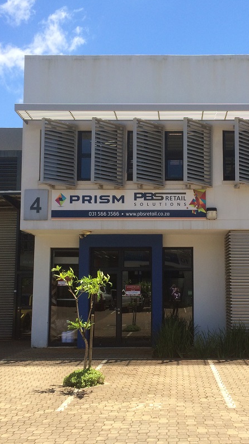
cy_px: 221
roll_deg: -0.6
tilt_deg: +5.6
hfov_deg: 27.5
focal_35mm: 43
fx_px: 505
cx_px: 171
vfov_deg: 47.4
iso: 32
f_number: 2.2
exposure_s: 1/1172
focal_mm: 4.15
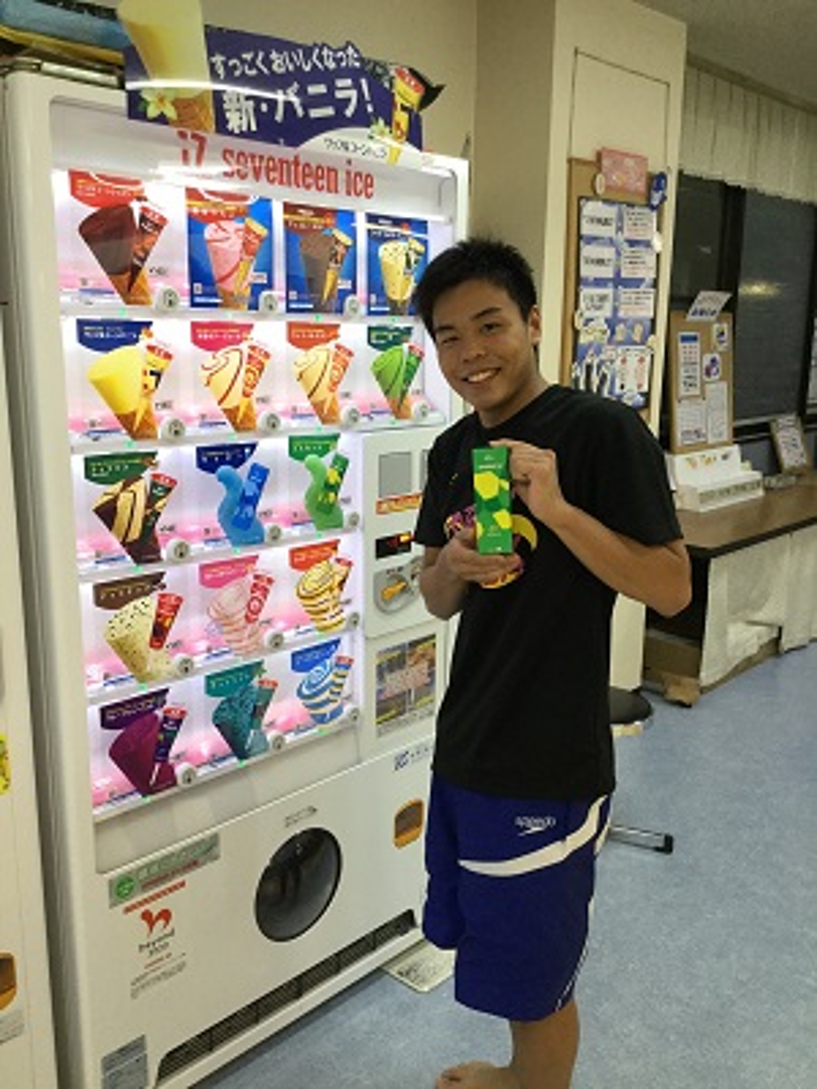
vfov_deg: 58.4
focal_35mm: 31
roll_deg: -2.0
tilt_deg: -11.3
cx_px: 408
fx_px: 976
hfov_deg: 45.4
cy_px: 544
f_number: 2.4
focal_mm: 3.3
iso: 32
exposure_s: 1/30
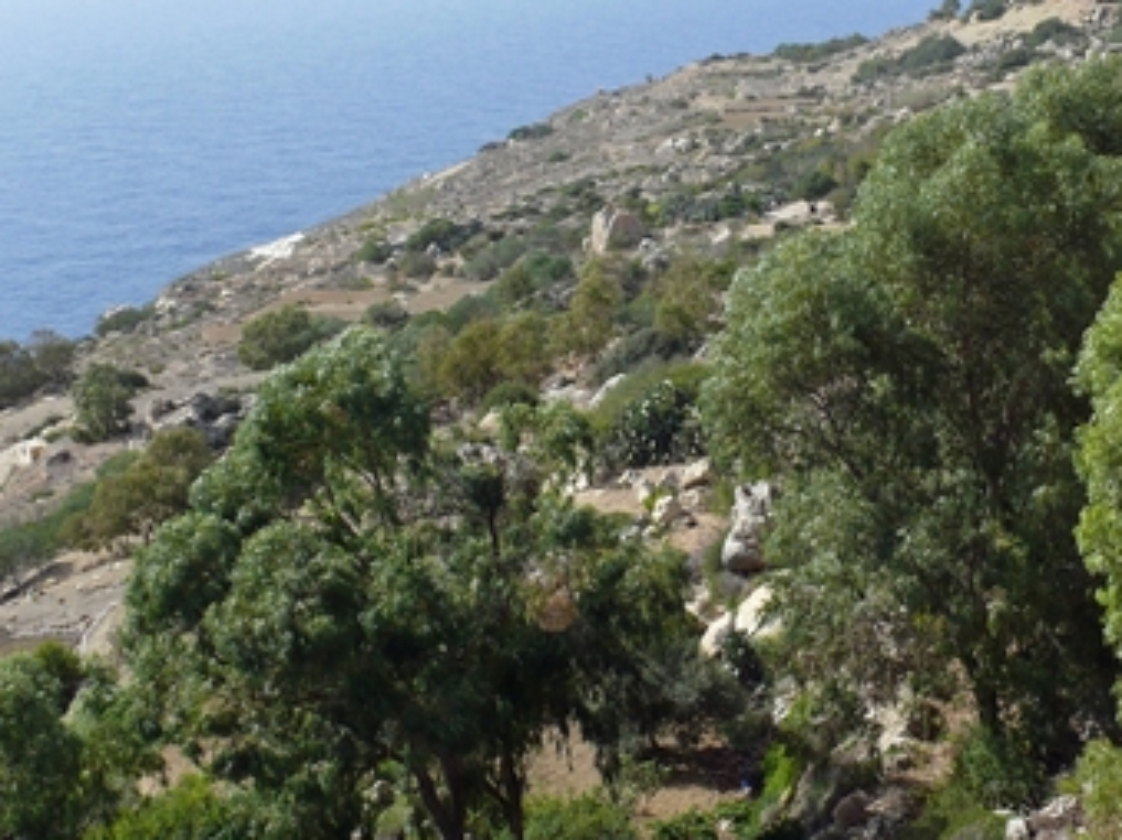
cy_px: 394
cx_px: 788
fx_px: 2009
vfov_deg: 23.6
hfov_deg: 30.9
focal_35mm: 62
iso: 100
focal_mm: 7.4
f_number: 5.6
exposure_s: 1/250
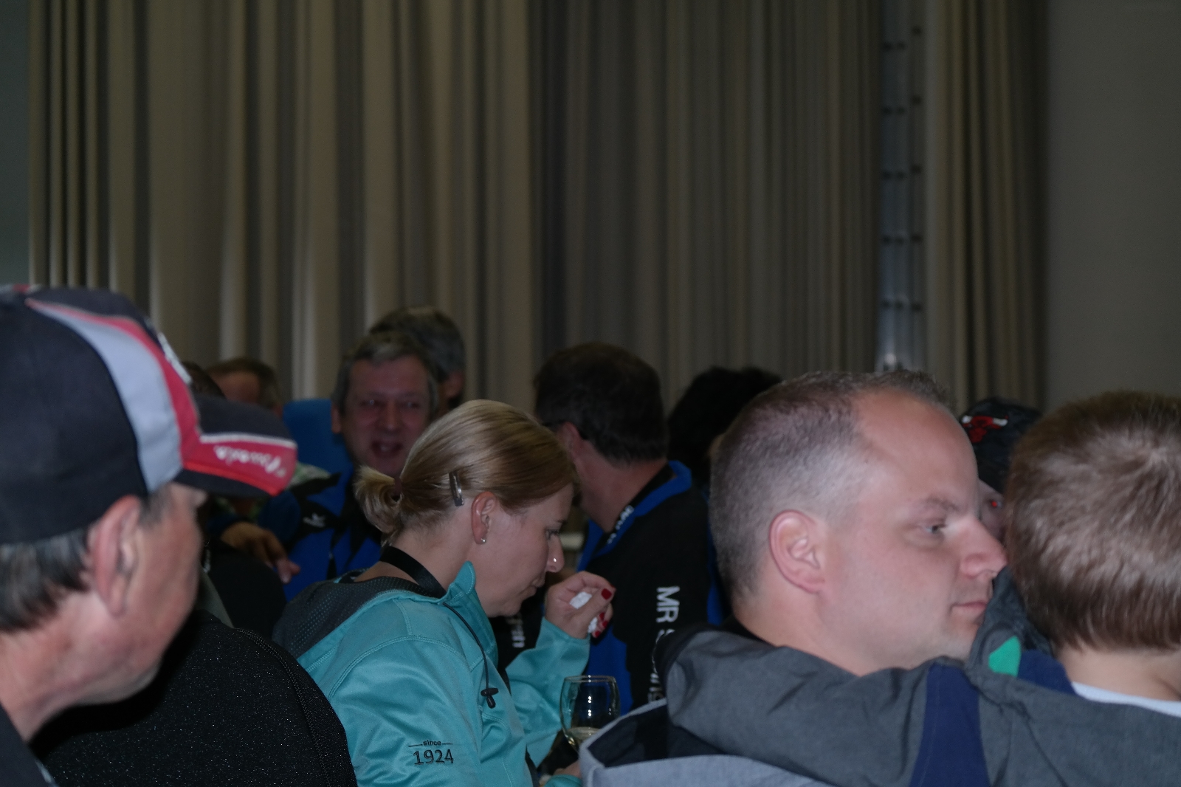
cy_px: 394
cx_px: 590
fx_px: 2525
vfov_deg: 17.7
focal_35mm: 77
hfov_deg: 26.3
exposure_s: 1/80
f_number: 4
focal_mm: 50
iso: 400
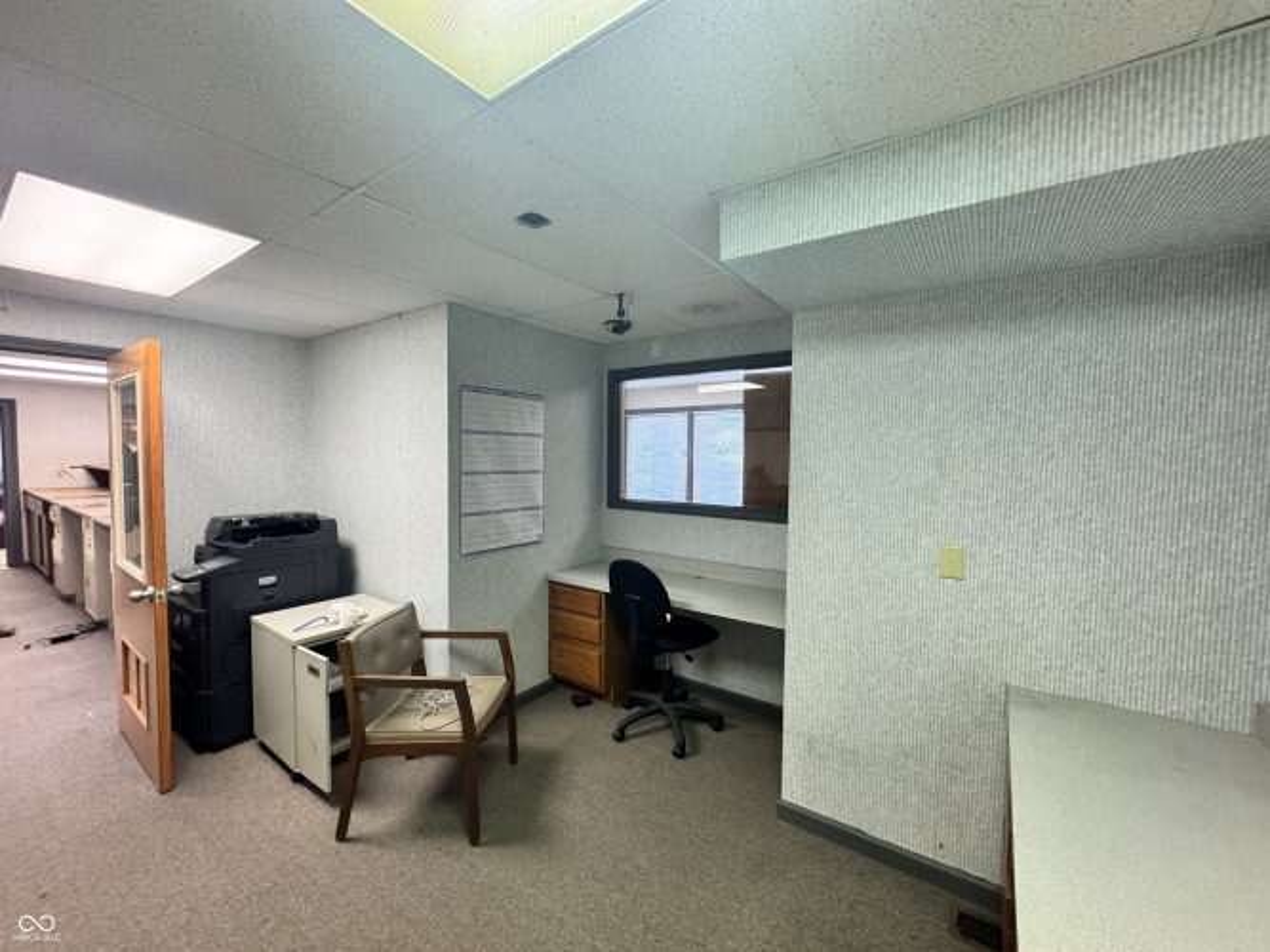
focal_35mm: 14
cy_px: 476
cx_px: 635
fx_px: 514
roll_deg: -0.4
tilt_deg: -3.1
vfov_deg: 85.7
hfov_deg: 102.1
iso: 320
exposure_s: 1/120
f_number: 2.2
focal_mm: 2.22
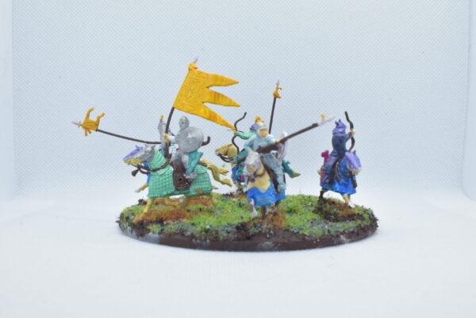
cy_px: 159
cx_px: 238
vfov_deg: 33.0
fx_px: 535
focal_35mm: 40
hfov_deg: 47.9
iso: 800
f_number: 18
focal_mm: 27
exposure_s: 1/60
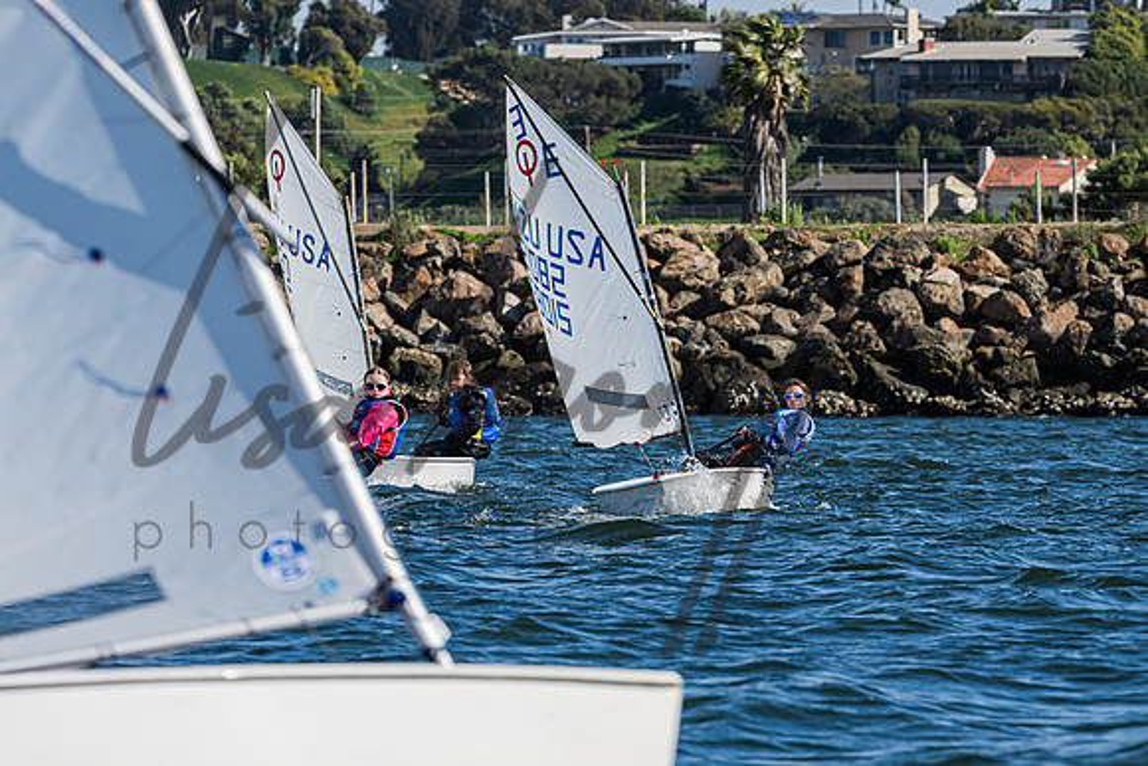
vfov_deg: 4.5
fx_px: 9662
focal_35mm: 303
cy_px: 365
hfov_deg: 6.8
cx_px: 559
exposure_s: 1/1250
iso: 320
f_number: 9
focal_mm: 230
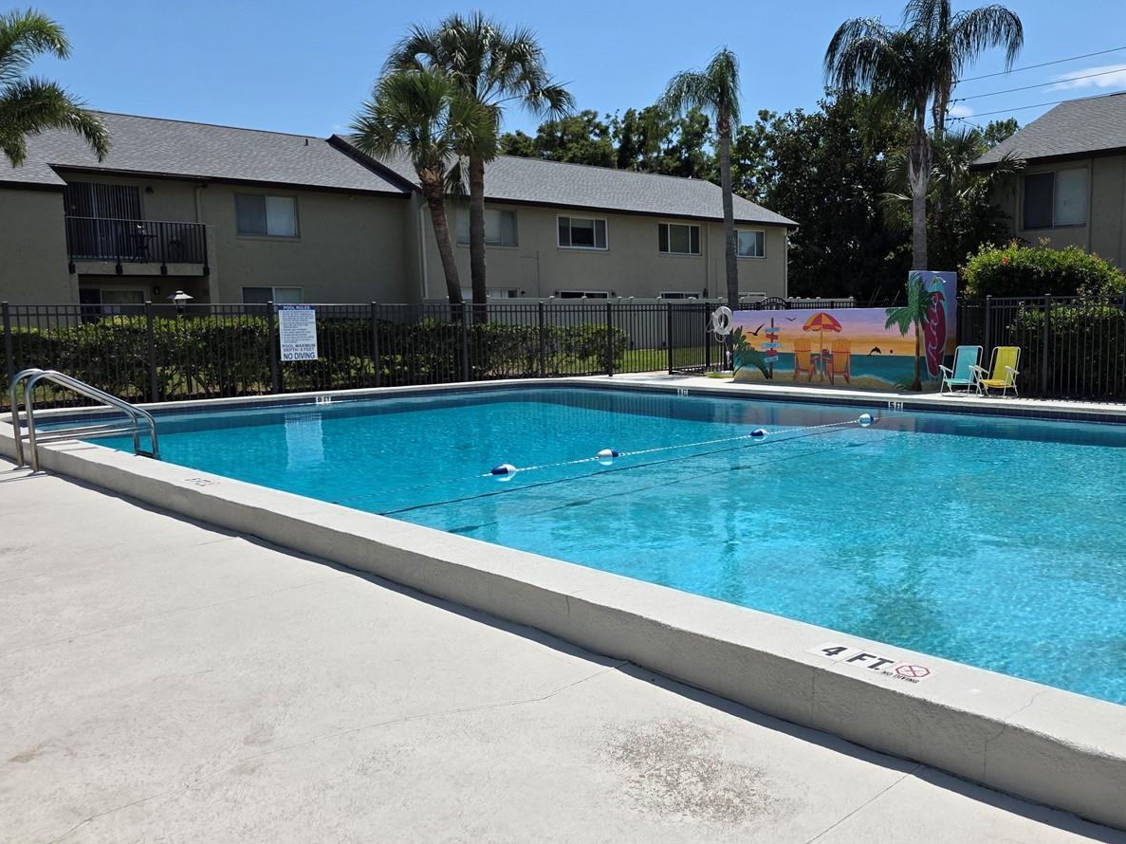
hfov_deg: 57.3
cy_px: 432
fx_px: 1008
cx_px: 737
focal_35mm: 31
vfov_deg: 45.4
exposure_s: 1/7944
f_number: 1.7
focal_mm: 6.3
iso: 64
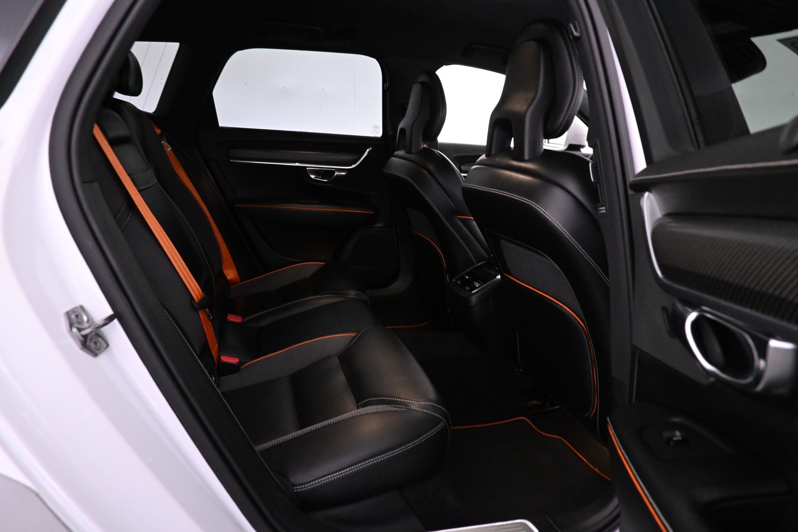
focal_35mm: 24
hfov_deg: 73.7
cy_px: 266
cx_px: 399
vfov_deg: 53.1
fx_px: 532
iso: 4000
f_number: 5.6
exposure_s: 1/30
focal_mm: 16
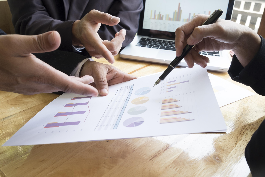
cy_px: 88
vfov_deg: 41.1
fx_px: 236
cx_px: 132
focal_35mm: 32
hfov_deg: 58.7
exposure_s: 1/30
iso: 250
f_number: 7.1
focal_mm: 21.4
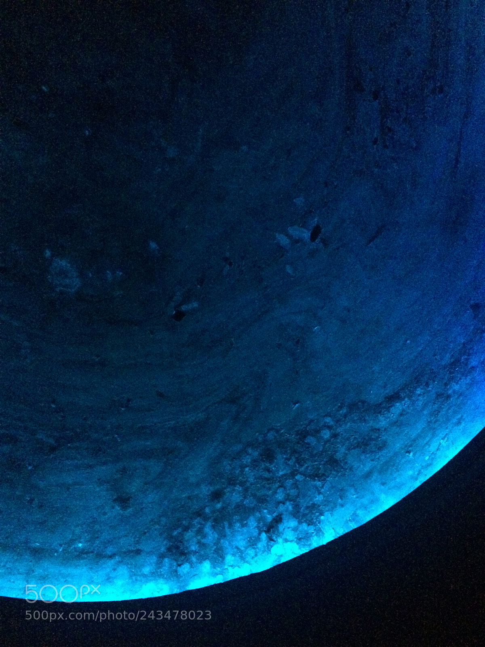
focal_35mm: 29
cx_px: 242
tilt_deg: +63.2
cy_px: 324
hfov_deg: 48.2
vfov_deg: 61.7
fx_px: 542
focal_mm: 4.15
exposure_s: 1/15
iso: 2000
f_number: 2.2
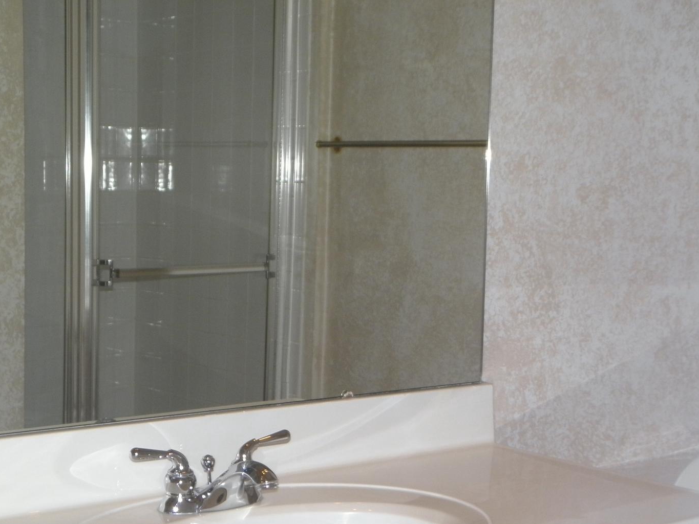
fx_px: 1333
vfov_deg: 22.1
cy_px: 392
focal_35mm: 66
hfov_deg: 29.3
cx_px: 416
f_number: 3.9
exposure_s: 1/100
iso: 125
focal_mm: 7.9
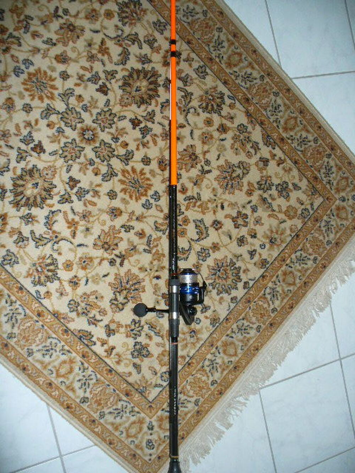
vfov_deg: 50.1
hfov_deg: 38.7
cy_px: 236
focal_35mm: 37
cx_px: 178
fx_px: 506
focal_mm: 6.1
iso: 100
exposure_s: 1/30
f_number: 2.8
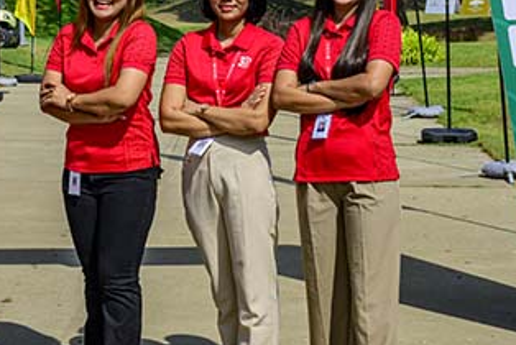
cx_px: 5
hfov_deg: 17.2
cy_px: 10
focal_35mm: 116
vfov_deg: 11.7
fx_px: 1664
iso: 320
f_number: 8
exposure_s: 1/1000
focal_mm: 38
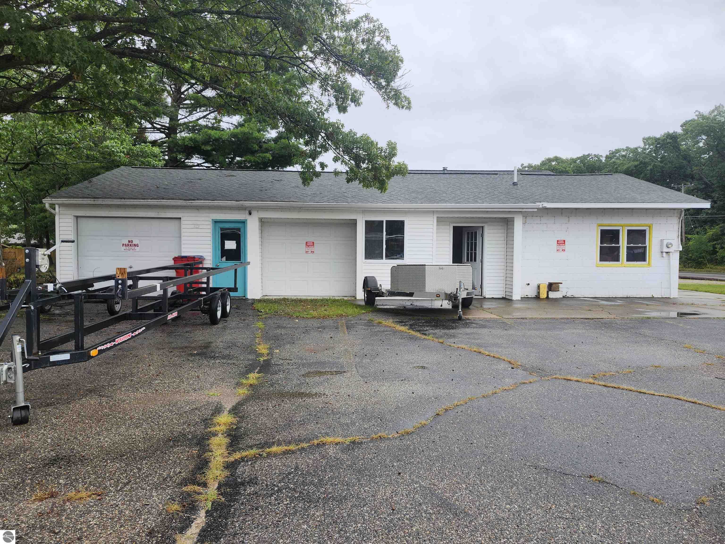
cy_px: 272
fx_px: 482
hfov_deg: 73.9
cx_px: 362
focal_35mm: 23
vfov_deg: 58.9
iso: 25
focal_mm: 5.54
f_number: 1.8
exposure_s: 1/631
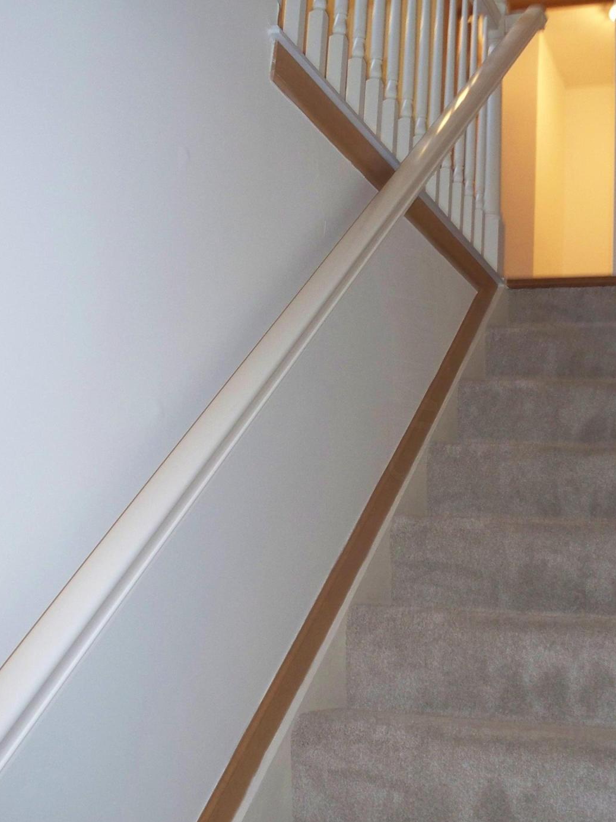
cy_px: 366
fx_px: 1234
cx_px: 413
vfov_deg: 36.8
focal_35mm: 52
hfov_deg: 27.8
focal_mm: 7.54
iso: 200
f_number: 2.8
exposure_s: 1/30
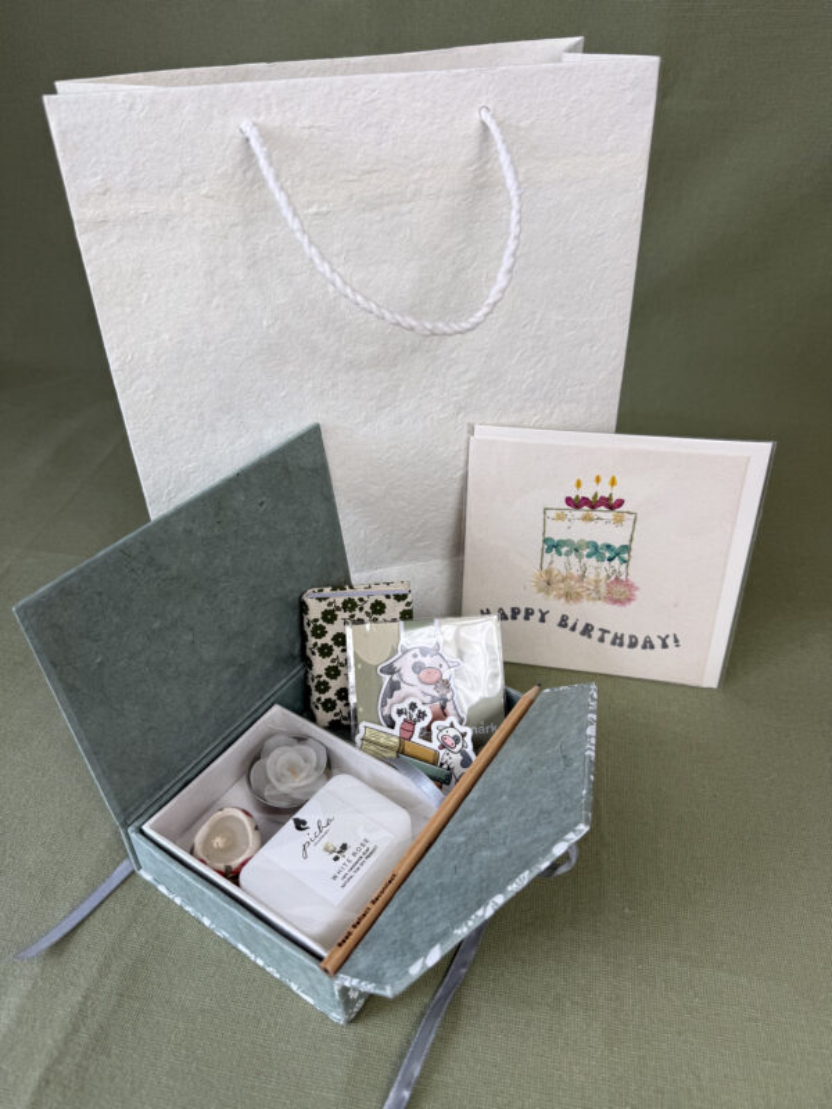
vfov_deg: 71.6
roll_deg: -0.5
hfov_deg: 56.8
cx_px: 416
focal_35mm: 24
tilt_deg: -36.7
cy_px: 554
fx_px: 769
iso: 64
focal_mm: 6.76
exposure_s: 1/243
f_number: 1.78
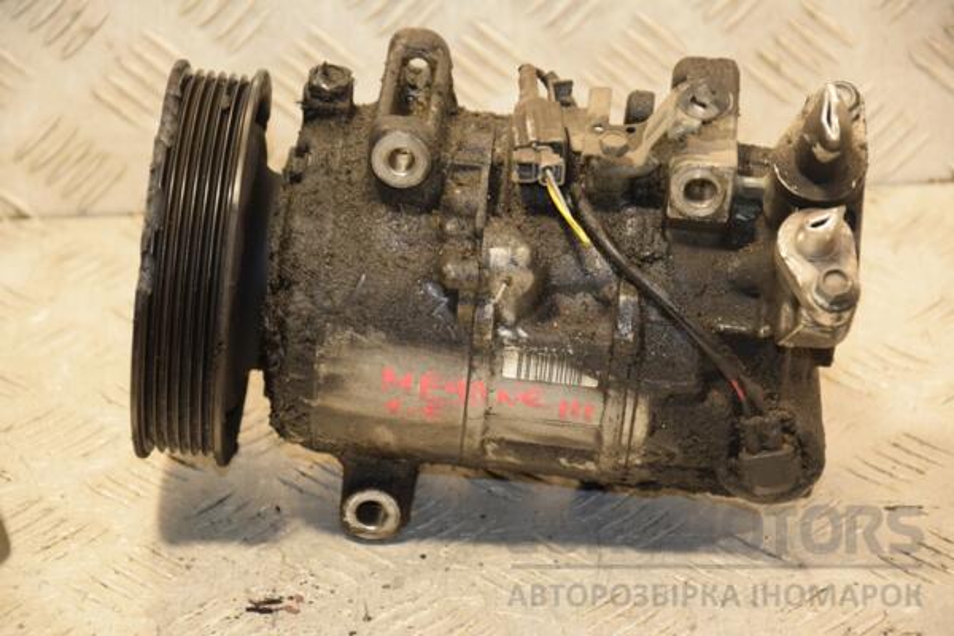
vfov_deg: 9.9
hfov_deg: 14.9
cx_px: 477
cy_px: 318
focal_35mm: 138
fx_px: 3657
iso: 800
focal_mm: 92
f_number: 5.6
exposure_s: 1/80
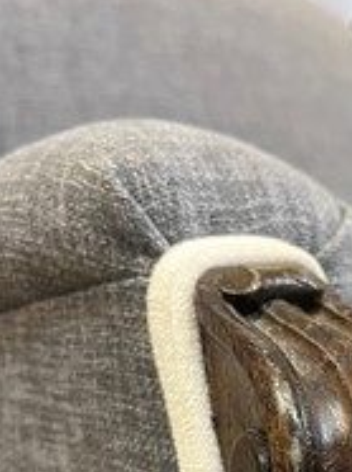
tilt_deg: -14.7
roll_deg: -0.3
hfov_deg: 24.8
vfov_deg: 32.1
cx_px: 357
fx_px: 761
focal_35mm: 56
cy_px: 457
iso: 250
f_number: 1.6
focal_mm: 5.1
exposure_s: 1/50
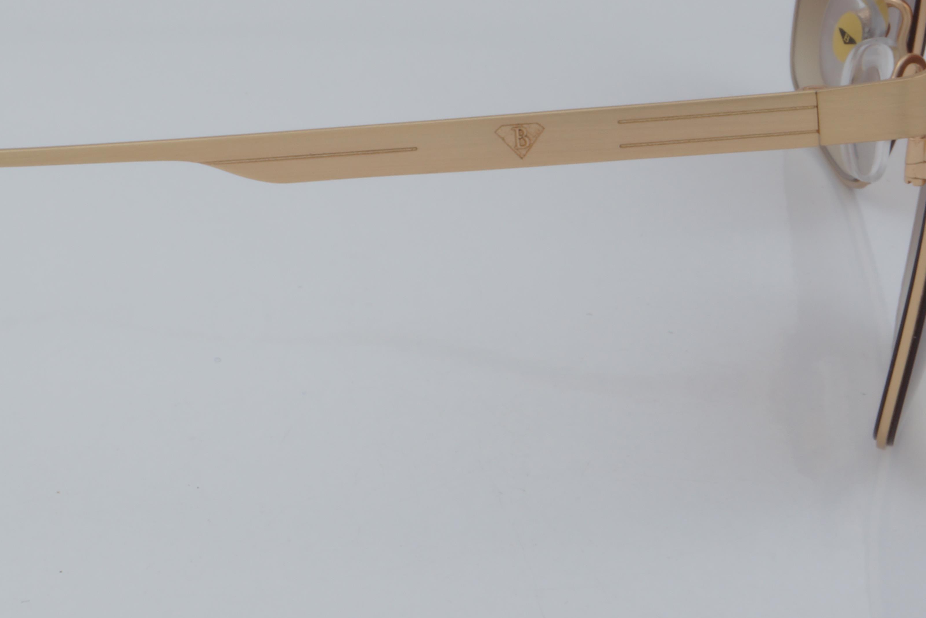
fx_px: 3627
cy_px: 110
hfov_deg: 14.5
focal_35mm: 141
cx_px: 164
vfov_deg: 9.7
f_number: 32
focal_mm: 50
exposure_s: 1/4
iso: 100
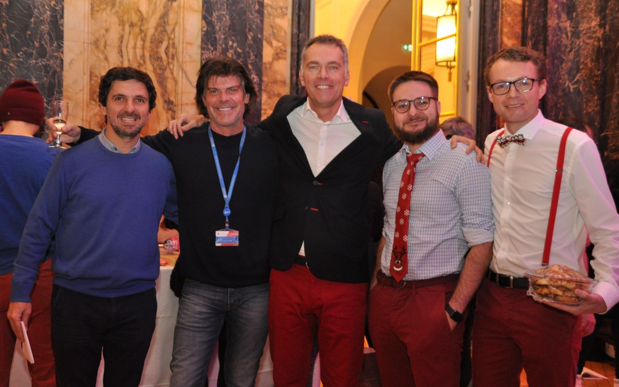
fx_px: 675
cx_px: 308
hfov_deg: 49.3
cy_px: 187
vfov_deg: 32.0
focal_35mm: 40
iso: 800
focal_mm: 26
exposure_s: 1/60
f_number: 4
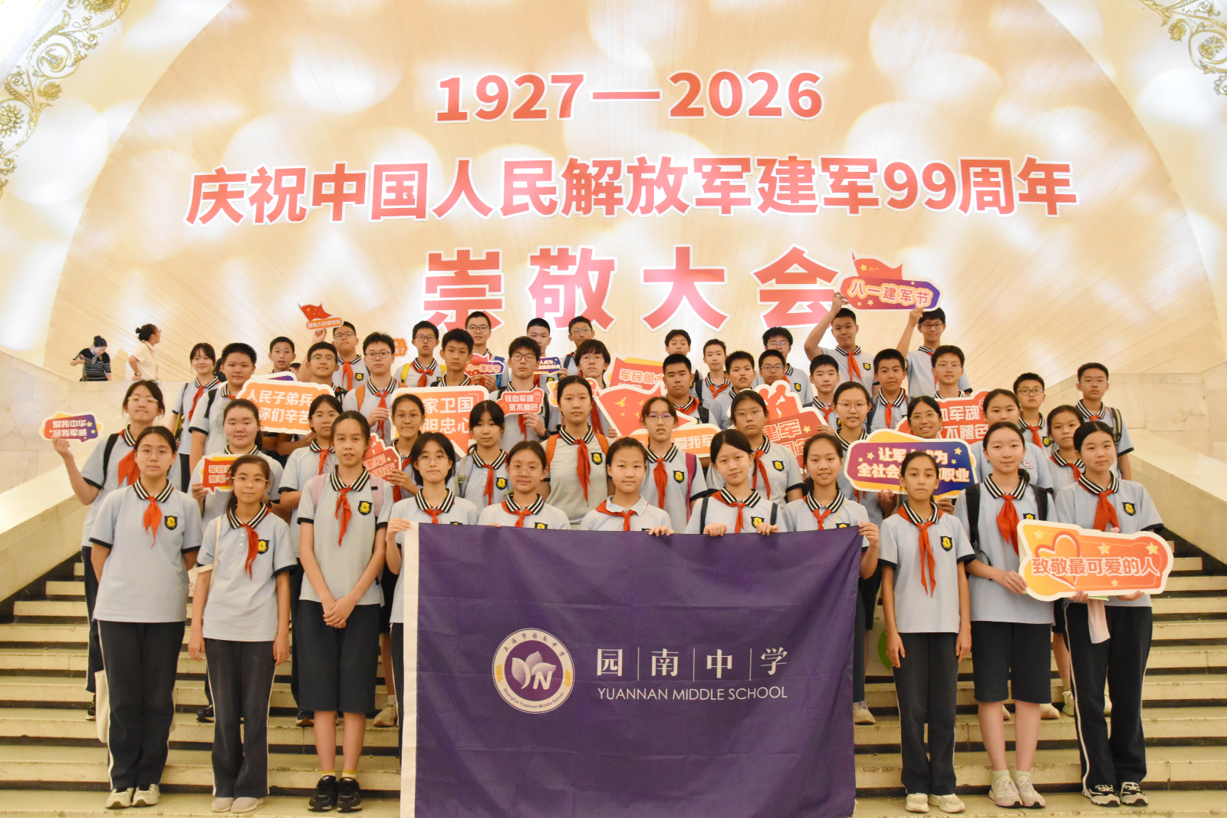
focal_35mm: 52
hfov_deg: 37.9
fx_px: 1789
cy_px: 409
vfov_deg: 25.7
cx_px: 614
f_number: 6.3
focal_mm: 35
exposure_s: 1/160
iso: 3200
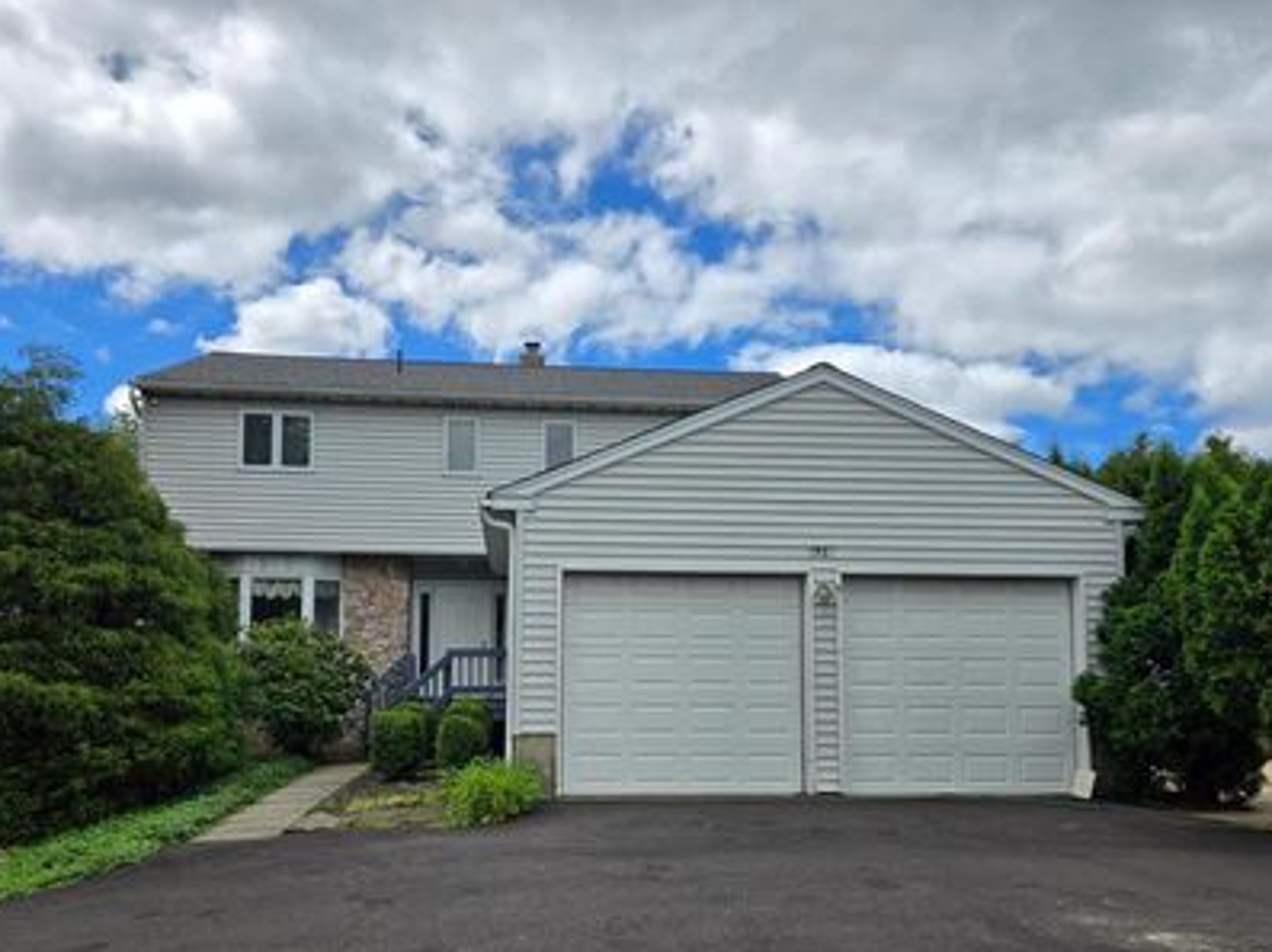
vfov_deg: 47.7
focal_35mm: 29
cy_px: 591
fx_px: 1065
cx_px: 628
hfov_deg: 61.7
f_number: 1.8
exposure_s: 1/2038
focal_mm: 5.4
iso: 25
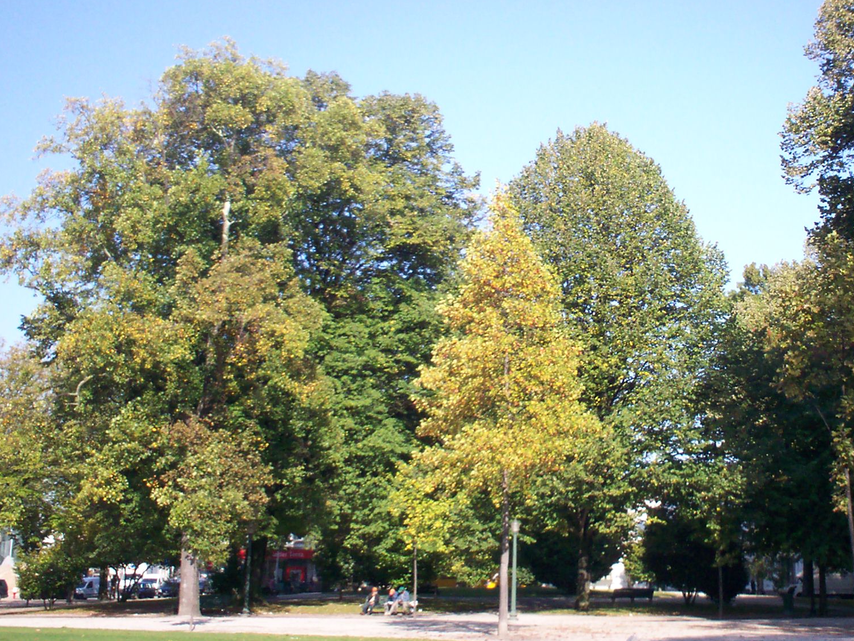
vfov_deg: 23.5
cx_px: 606
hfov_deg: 30.8
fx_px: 1530
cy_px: 207
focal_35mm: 62
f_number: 4.5
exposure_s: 1/278
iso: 100
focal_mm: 6
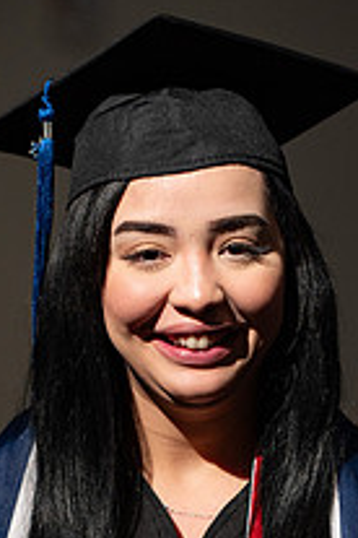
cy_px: 548
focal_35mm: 282
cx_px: 147
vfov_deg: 7.3
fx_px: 4206
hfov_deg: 4.9
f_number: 2.8
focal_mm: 130
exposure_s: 1/200
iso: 1000
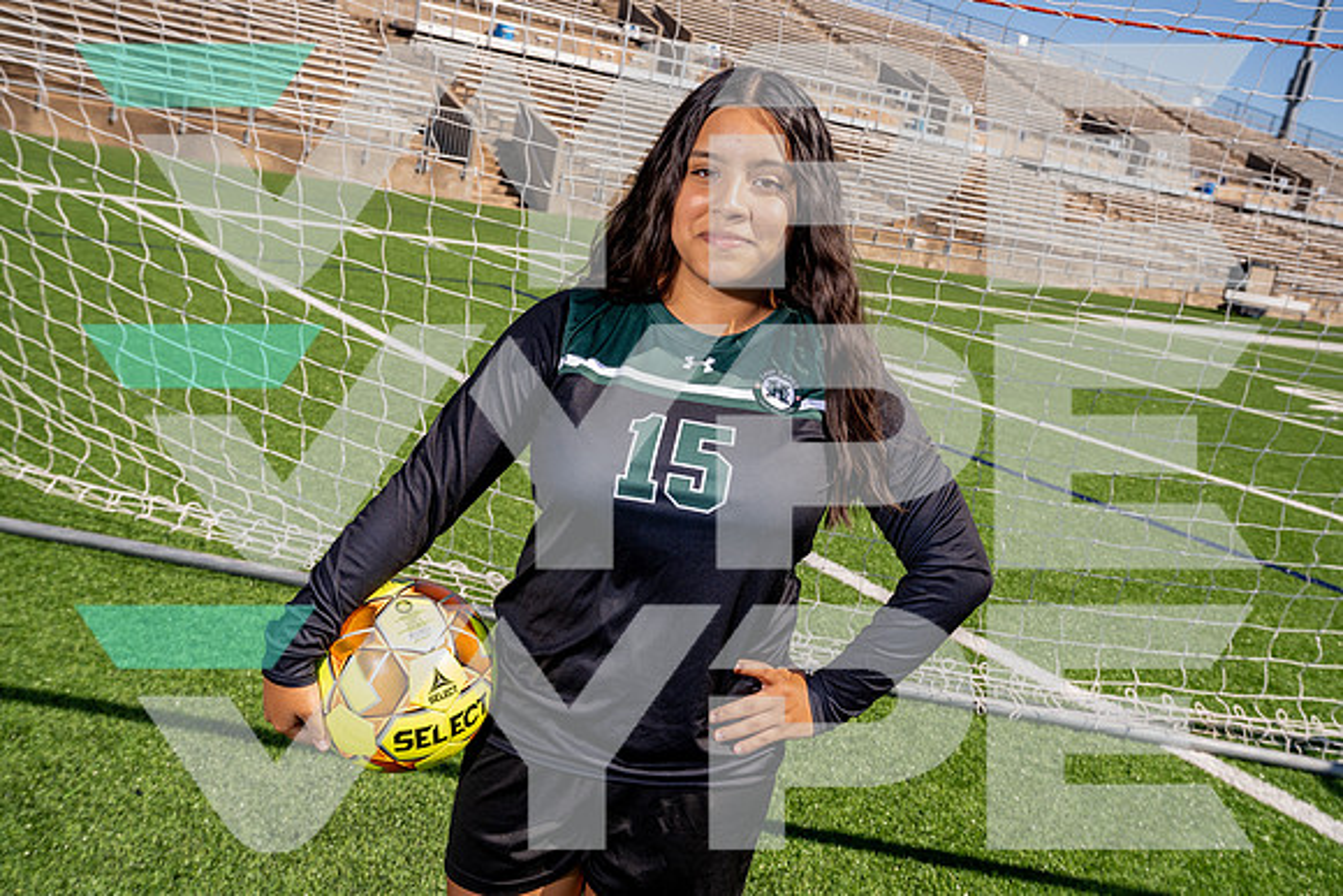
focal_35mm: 36
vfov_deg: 36.9
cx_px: 672
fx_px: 1343
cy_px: 448
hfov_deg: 53.1
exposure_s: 1/250
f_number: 8
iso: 100
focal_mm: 36
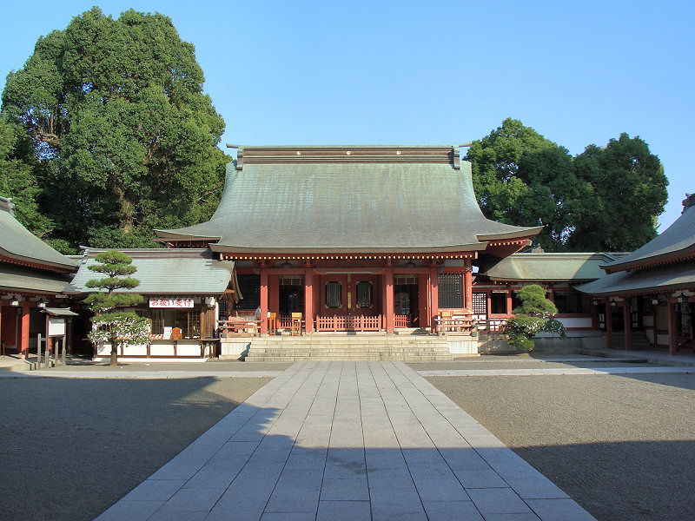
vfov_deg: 42.9
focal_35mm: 33
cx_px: 348
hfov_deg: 55.4
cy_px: 260
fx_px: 663
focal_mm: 7.1
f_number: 5.6
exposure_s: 1/200
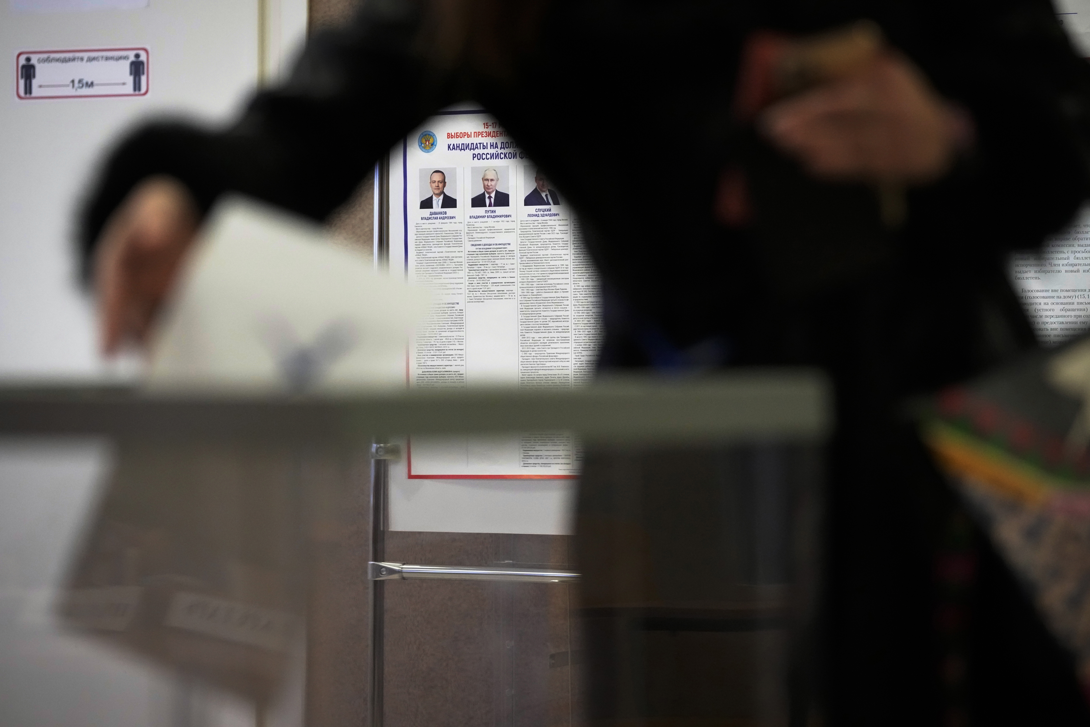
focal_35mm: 148
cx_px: 545
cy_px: 364
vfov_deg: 9.3
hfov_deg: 13.9
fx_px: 4481
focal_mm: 148
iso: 10000
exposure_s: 1/320
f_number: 3.5
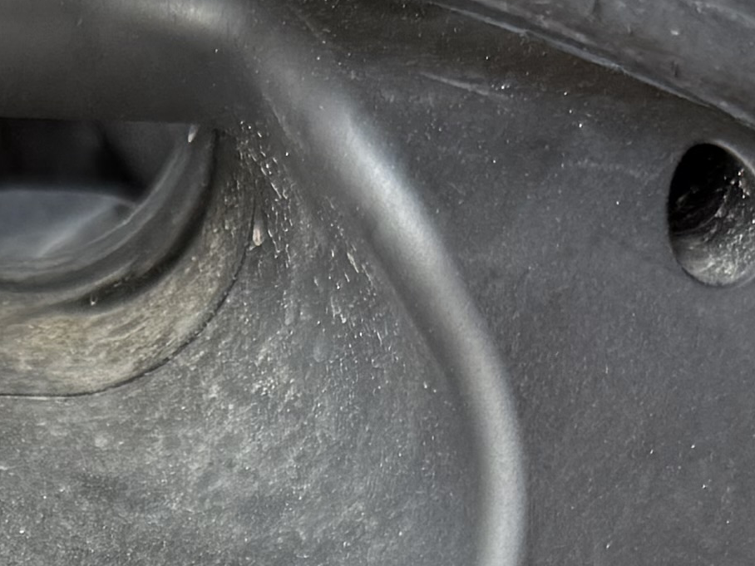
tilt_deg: -33.1
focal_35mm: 151
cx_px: -301
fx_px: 3293
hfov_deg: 12.6
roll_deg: -2.5
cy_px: 1402
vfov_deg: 8.8
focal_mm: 6.76
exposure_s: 1/399
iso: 80
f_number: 1.78
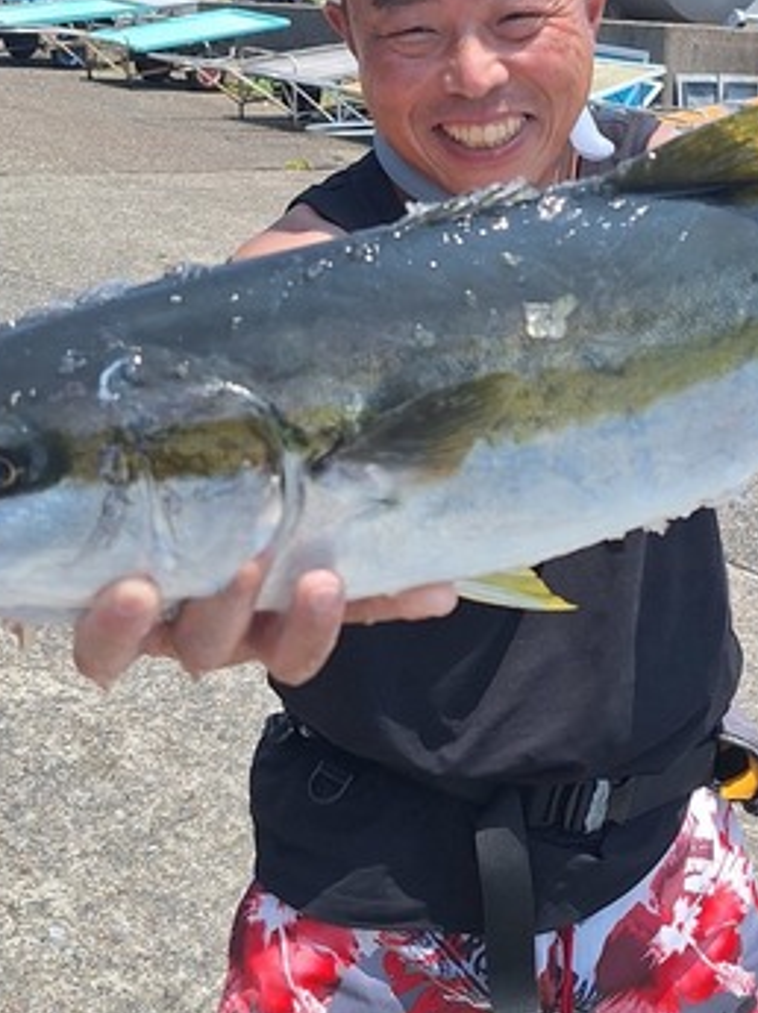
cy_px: 273
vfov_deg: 33.3
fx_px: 1667
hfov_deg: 25.3
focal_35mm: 57
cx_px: 567
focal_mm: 5.54
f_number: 1.8
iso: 40
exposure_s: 1/2070
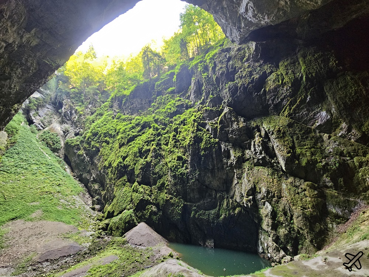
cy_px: 138
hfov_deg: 106.2
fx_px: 139
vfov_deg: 89.9
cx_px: 184
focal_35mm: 13
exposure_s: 1/40
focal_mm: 2.2
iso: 400
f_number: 2.2
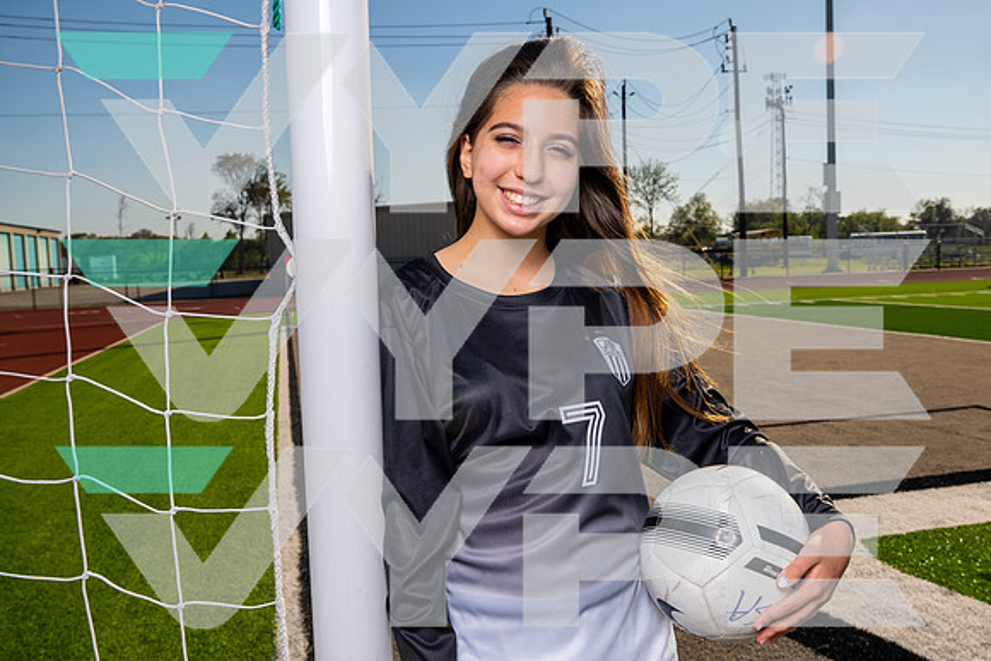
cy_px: 340
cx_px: 534
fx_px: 934
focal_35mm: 34
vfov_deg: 39.0
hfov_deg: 55.8
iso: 100
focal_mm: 29
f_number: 8
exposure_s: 1/250
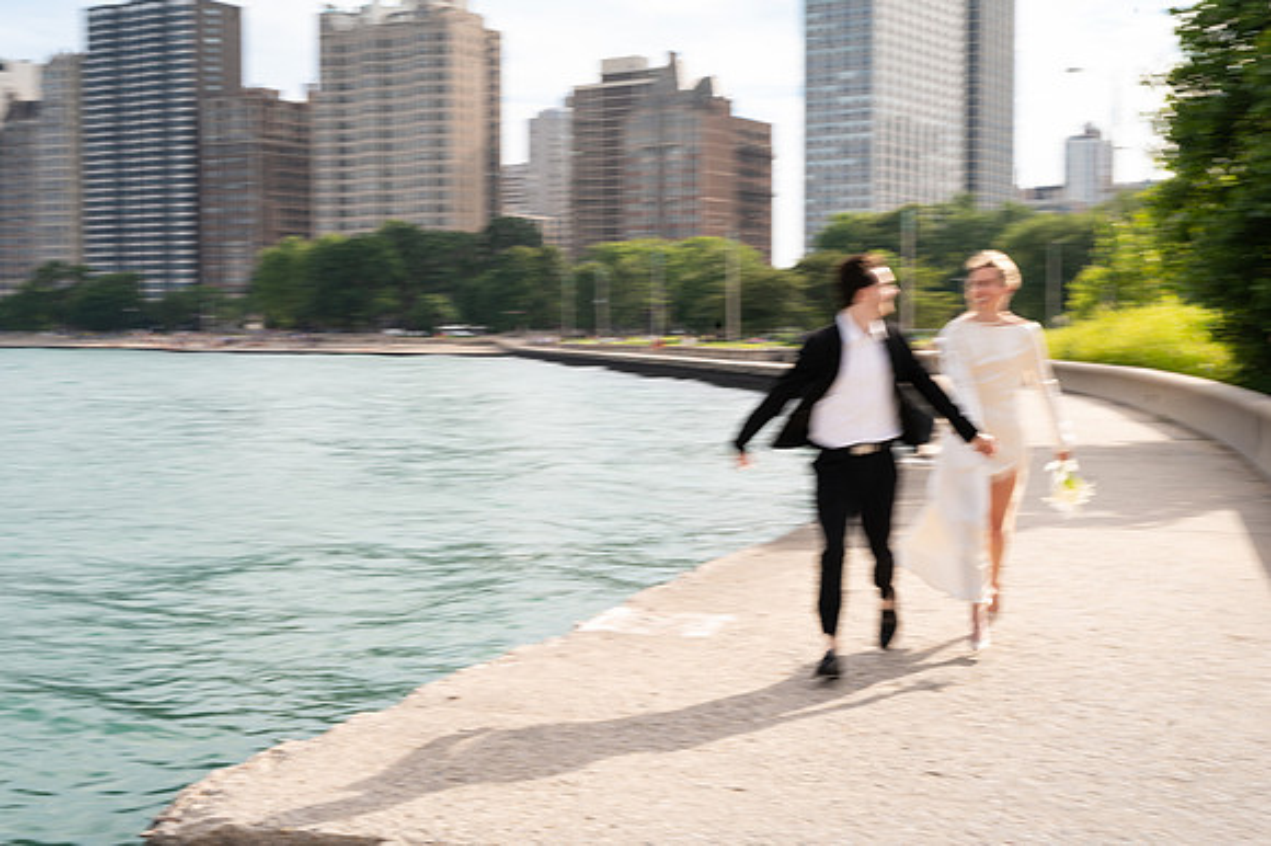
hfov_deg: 39.6
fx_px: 1764
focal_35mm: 50
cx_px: 636
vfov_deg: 27.0
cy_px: 423
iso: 100
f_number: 16
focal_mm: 50
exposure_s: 1/40
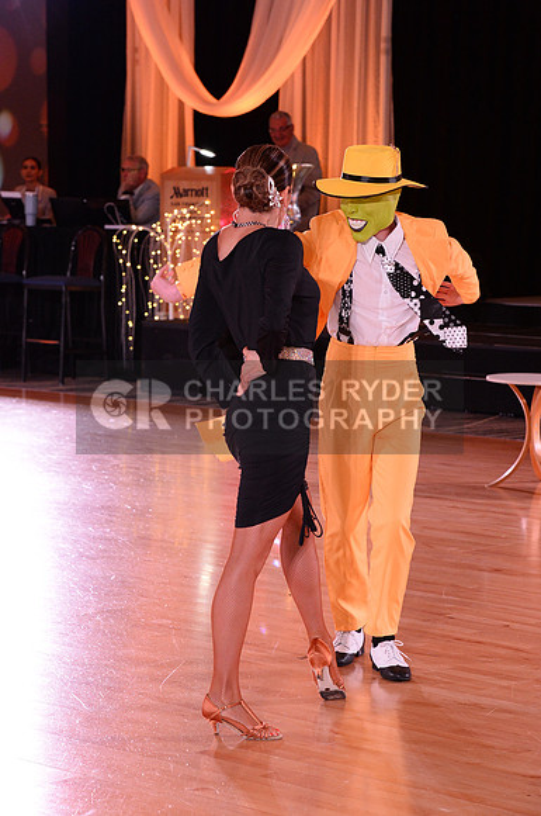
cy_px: 408
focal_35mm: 116
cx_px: 270
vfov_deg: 17.7
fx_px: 2622
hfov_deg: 11.8
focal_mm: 116
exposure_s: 1/250
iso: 4000
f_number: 6.3
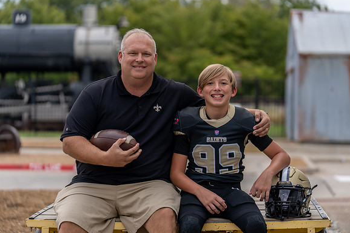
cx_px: 182
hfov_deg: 17.6
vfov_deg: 11.8
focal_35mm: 116
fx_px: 1128
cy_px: 113
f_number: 2.8
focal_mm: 108
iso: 250
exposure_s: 1/320
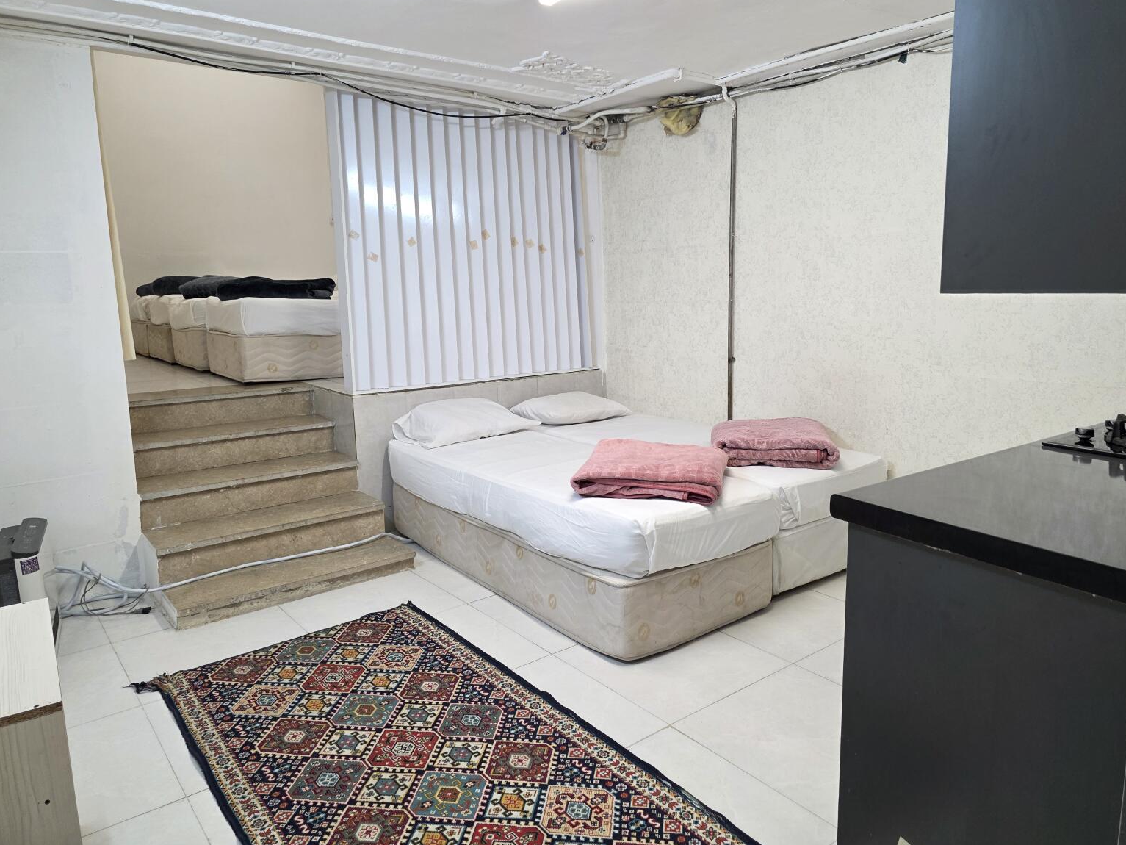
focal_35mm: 24
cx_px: 585
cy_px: 411
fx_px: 781
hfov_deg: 71.6
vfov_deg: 56.8
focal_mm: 6.3
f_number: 1.7
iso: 160
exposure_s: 1/180
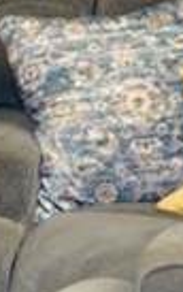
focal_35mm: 206
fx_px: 1639
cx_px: -336
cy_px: 44
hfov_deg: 6.0
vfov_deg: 10.1
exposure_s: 1/30
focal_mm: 18
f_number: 3.5
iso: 560
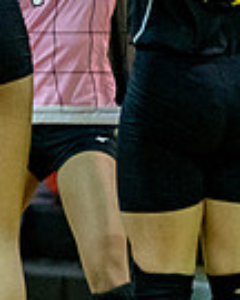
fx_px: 7840
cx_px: -79
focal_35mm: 883
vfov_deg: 2.2
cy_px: -225
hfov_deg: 1.8
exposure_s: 1/500
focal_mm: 147
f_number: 3.5
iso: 6400
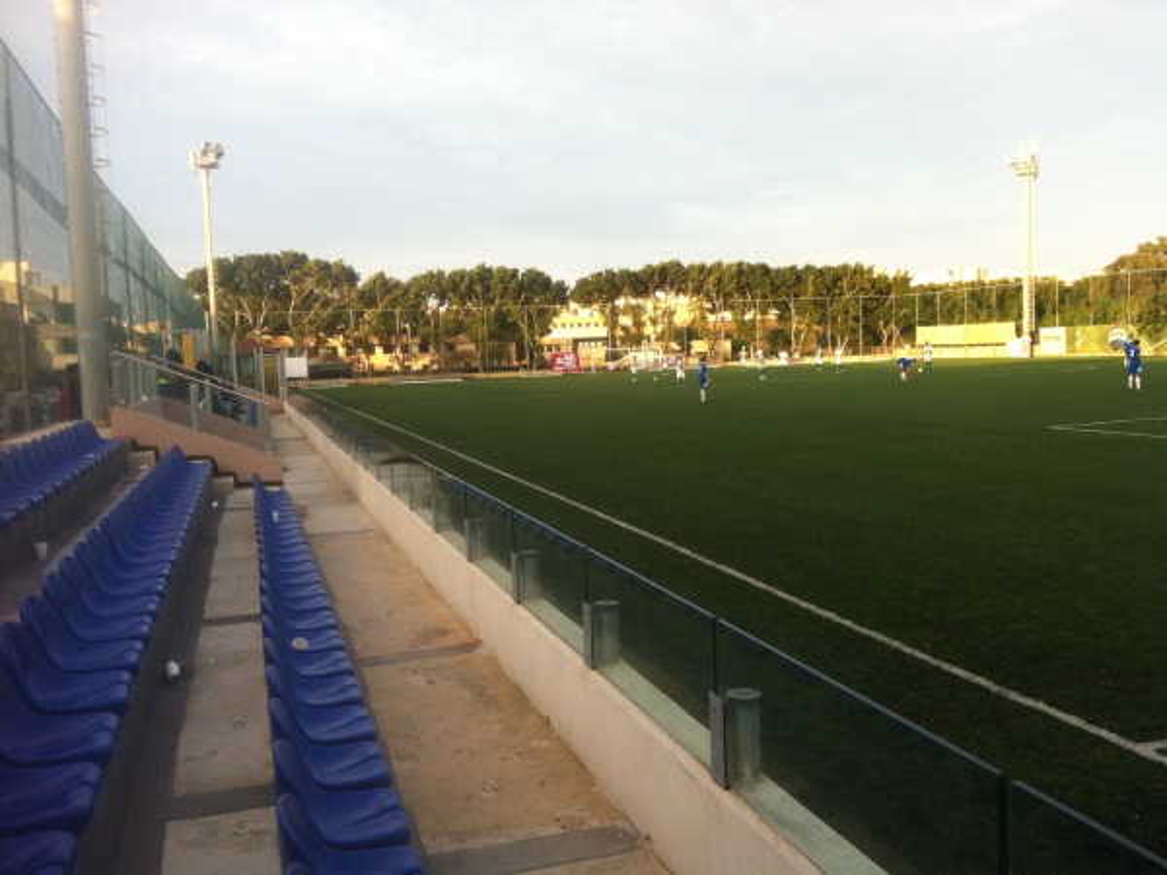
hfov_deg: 52.6
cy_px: 438
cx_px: 584
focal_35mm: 35
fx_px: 1180
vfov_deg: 40.7
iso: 80
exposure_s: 1/163
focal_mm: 3.85
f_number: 2.8
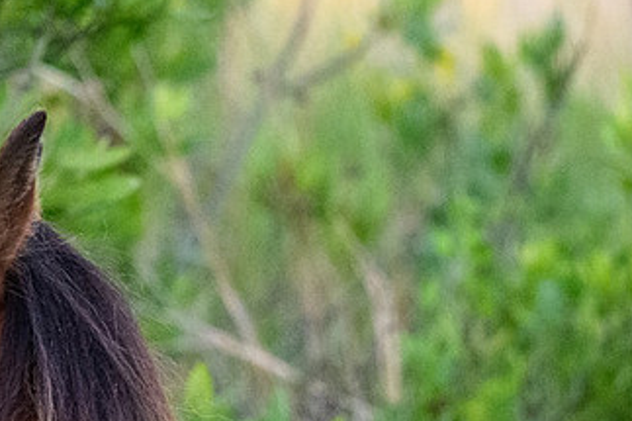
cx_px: -193
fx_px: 29003
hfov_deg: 1.2
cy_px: 513
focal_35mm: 1653
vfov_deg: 0.8
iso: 7200
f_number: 6
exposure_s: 1/1000
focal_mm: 470
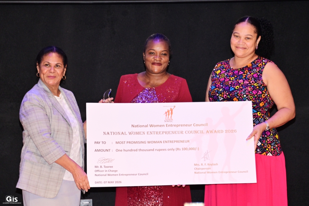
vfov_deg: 8.6
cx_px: 154
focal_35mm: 160
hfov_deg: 12.8
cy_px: 103
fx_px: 1373
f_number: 5.6
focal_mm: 160
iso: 1600
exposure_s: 1/200
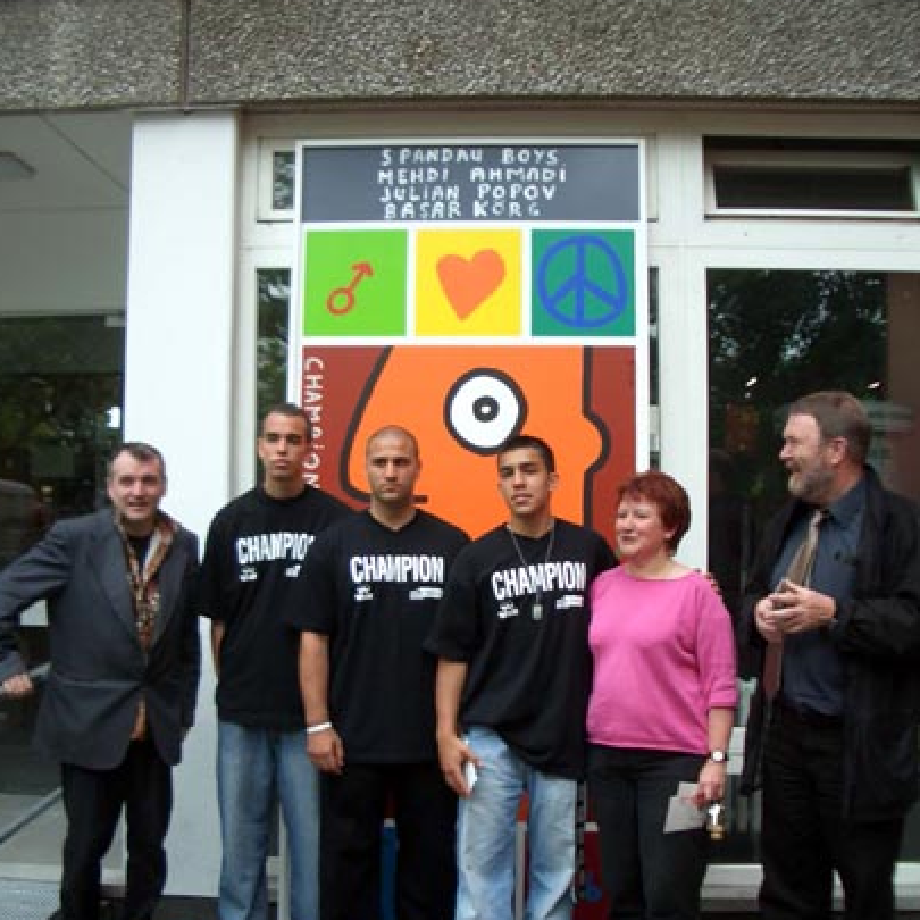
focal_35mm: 42
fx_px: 1263
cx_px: 453
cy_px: 516
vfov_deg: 40.0
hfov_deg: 40.0
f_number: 2.6
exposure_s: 1/160
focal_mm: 5.8
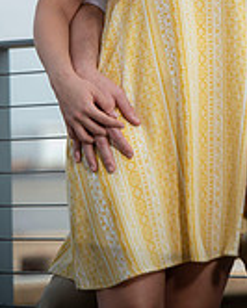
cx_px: 214
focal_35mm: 407
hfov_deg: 3.8
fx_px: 3716
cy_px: -67
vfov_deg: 4.7
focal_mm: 160
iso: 50
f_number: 5.6
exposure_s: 1/200
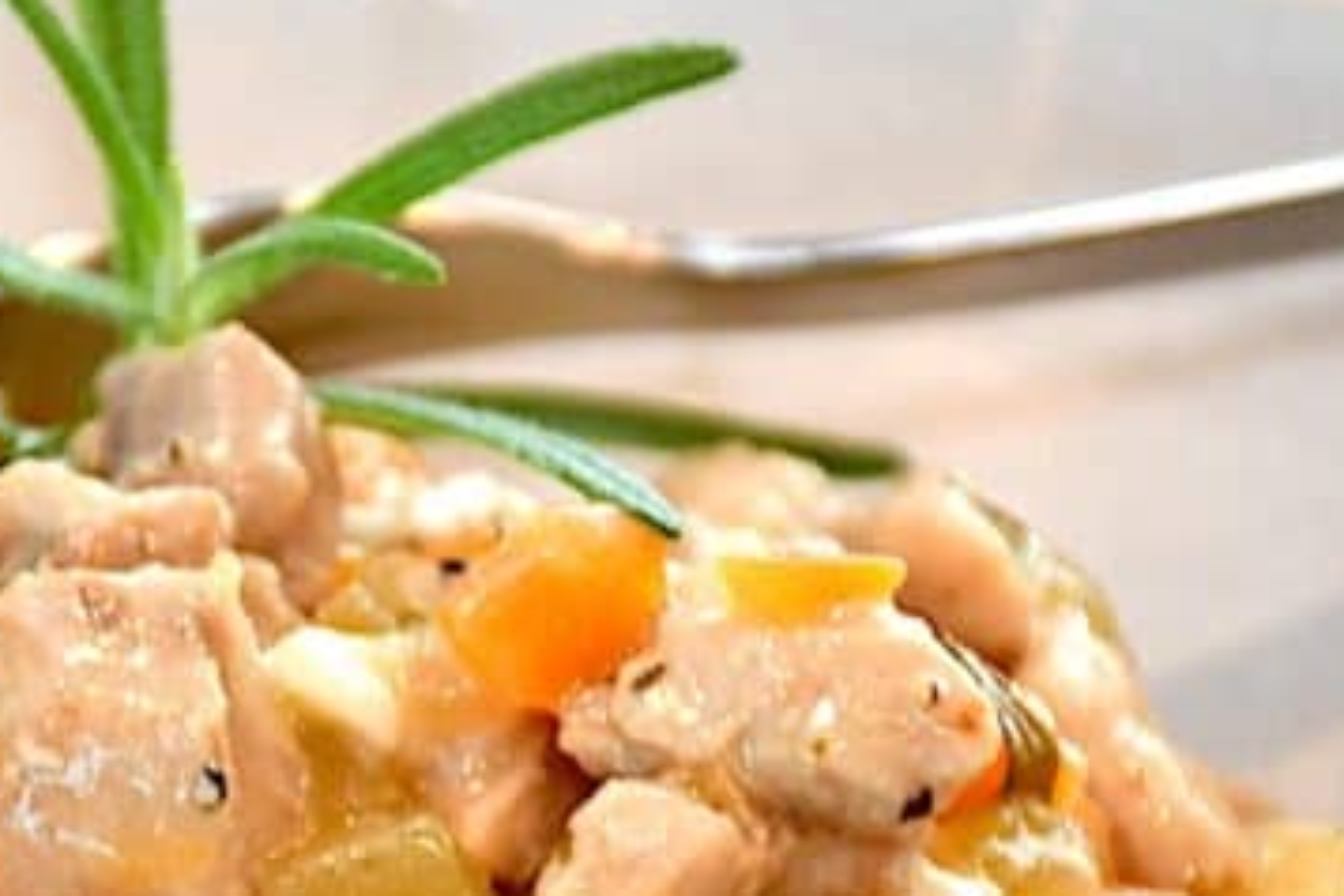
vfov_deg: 3.2
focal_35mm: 424
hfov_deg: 4.9
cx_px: 395
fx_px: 15828
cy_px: 738
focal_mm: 140
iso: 400
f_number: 5.6
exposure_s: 1/60
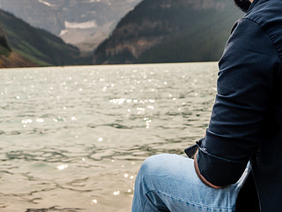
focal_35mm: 61
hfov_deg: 31.7
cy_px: 47
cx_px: 143
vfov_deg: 23.7
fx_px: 497
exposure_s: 1/1000
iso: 200
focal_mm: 35
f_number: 6.3
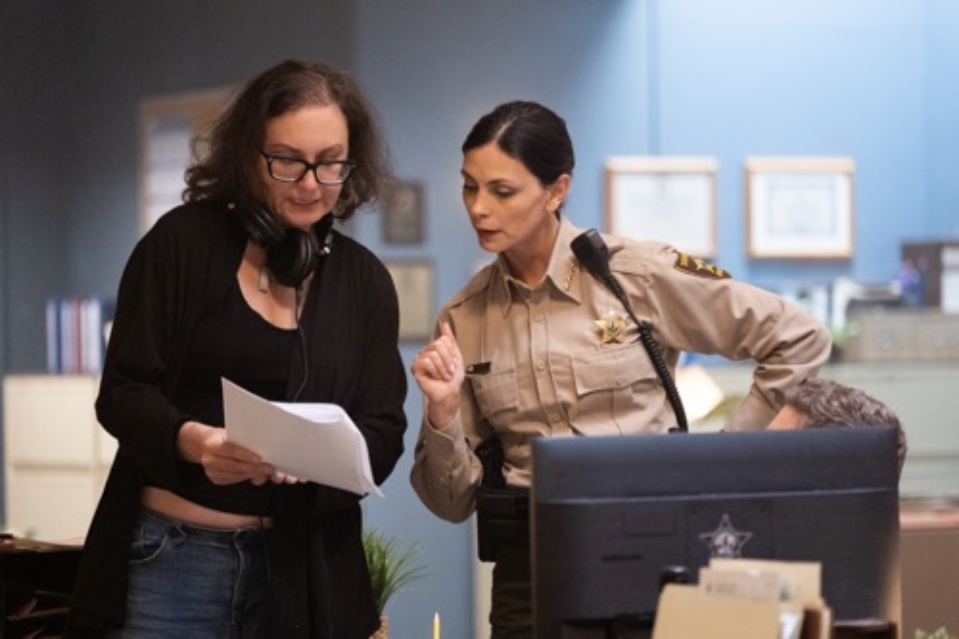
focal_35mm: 194
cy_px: 320
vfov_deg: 7.1
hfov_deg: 10.6
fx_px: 5166
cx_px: 480
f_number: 2.8
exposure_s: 1/100
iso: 3200
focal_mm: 129.2
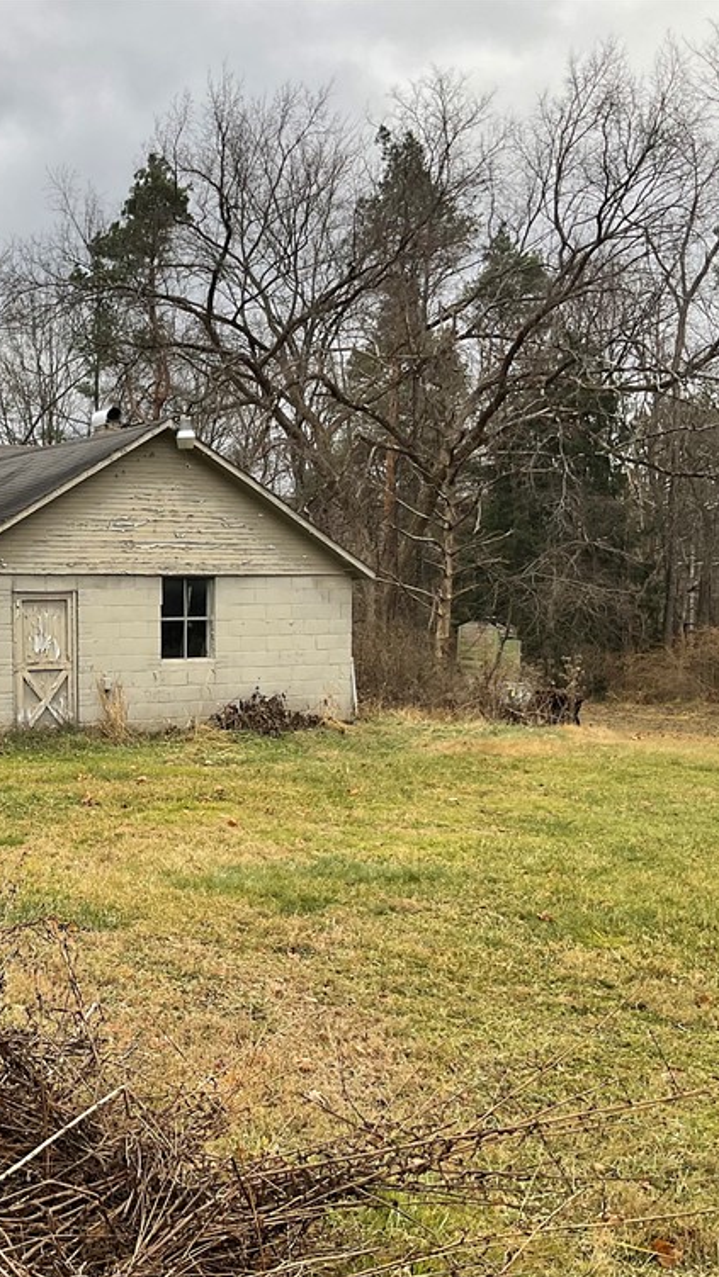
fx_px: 1457
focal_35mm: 43
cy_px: 649
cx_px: 58
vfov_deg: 47.4
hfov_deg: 26.7
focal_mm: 3
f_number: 1.8
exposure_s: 1/140
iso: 16
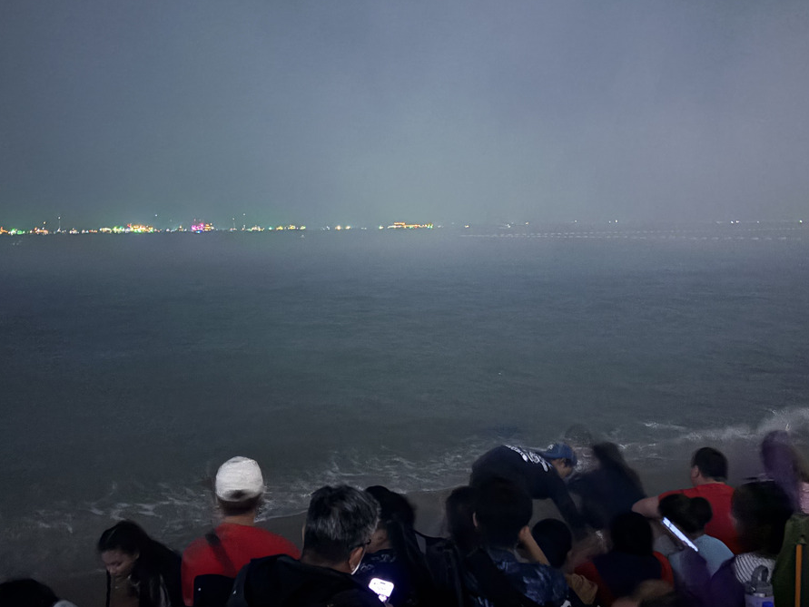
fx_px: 818
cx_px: 379
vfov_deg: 40.5
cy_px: 237
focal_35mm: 35
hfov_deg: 52.6
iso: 2500
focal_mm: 5.96
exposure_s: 1/15
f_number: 1.6
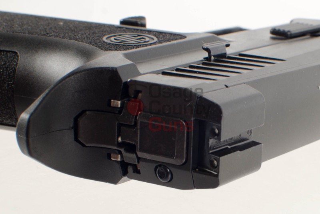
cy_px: 107
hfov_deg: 37.9
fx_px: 467
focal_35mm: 52
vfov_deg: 25.7
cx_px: 160
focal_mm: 35
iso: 200
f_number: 9
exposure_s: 1/200
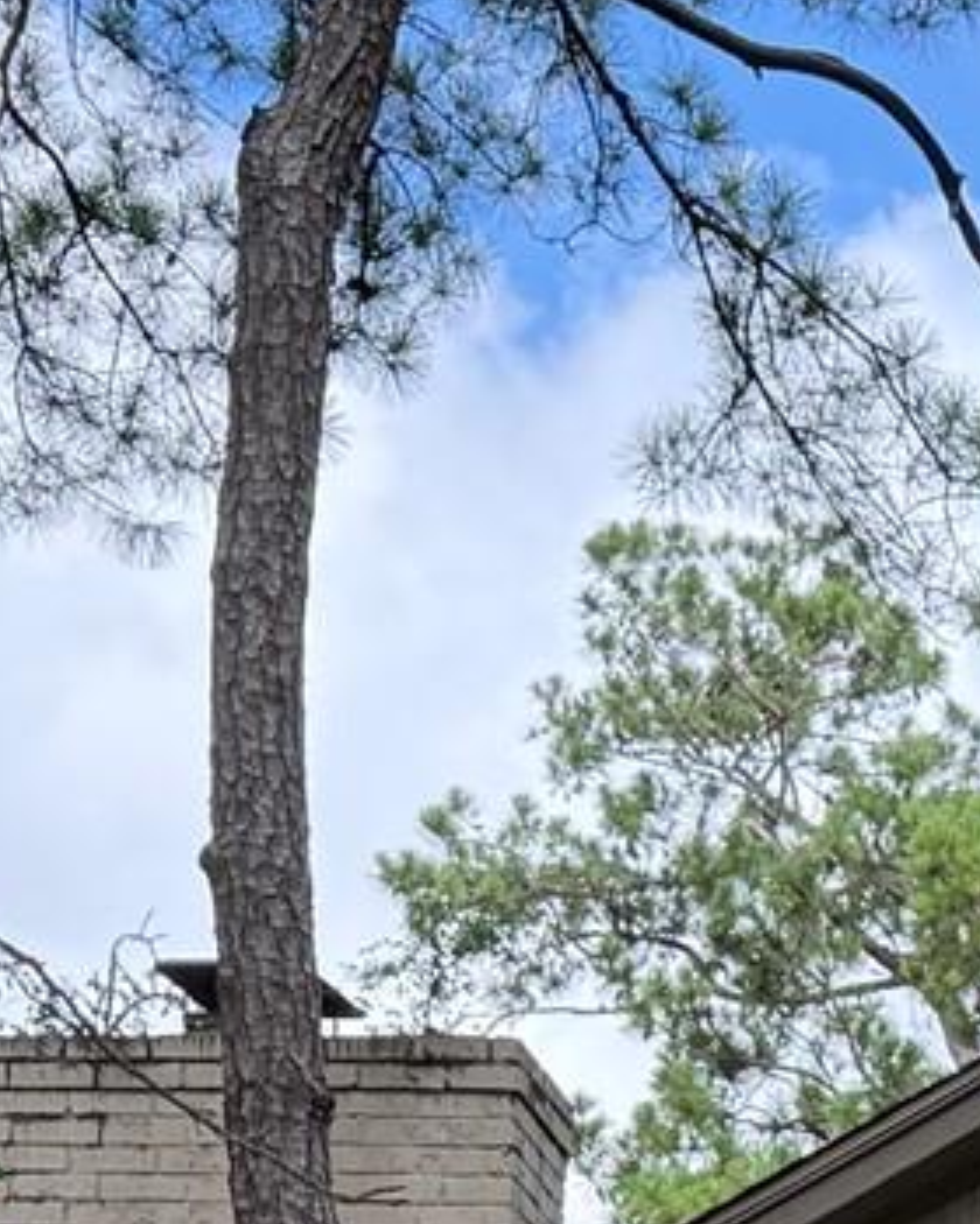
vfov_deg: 12.6
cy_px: 2333
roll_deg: -2.1
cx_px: 1757
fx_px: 4967
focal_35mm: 137
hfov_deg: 10.6
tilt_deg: +5.1
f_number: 1.78
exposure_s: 1/898
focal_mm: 6.76
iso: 100
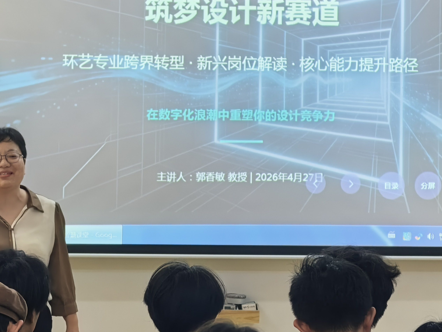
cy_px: 126
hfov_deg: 12.7
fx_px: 1979
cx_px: 182
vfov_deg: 9.6
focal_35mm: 155
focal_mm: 15
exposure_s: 1/50
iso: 160
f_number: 2.1
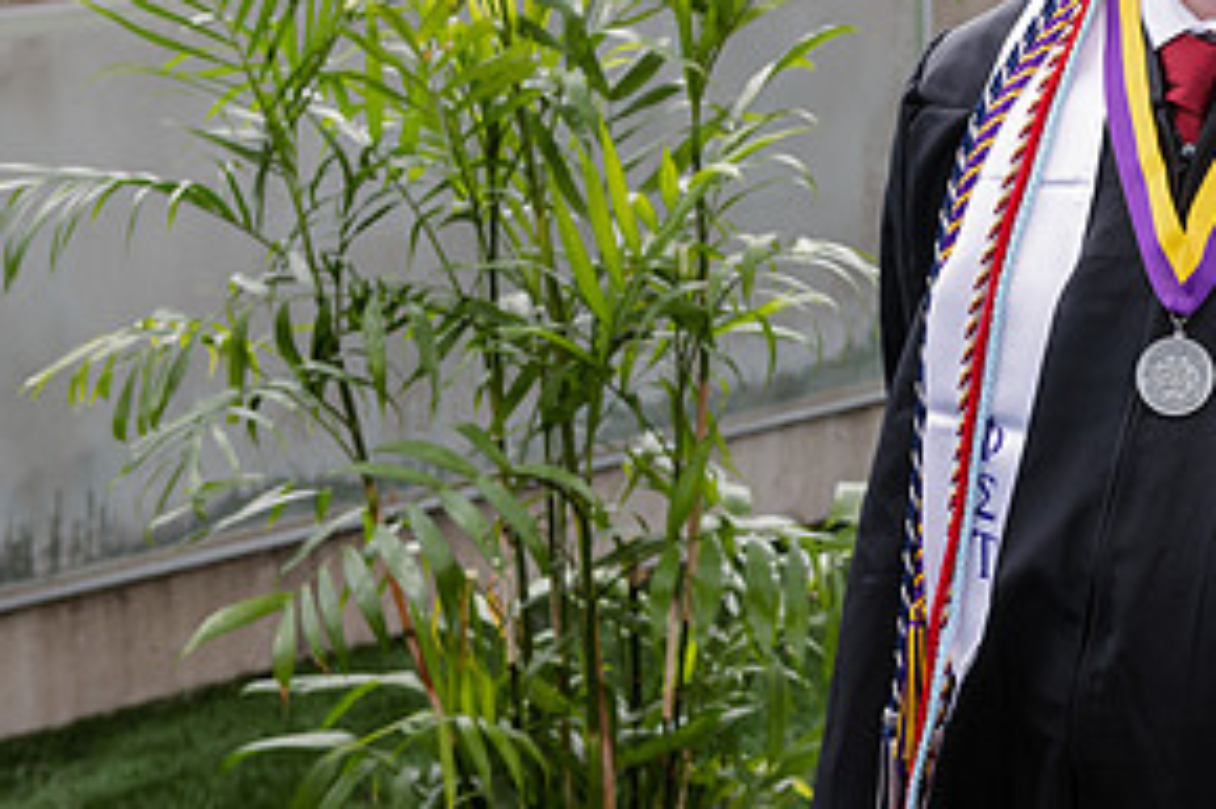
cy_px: 111
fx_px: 3713
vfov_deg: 12.4
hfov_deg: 18.2
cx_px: 1161
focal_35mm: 110
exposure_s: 1/200
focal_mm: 55
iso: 250
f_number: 5.6
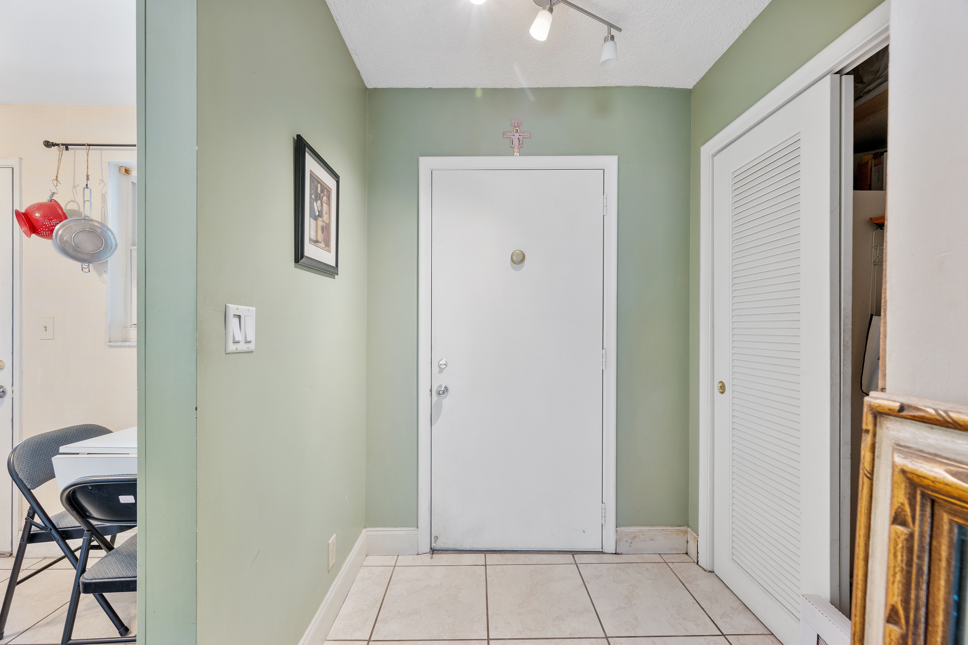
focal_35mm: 14
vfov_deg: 81.2
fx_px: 376
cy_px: 322
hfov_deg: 104.3
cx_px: 484
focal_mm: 14
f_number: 8
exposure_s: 1/13
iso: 320
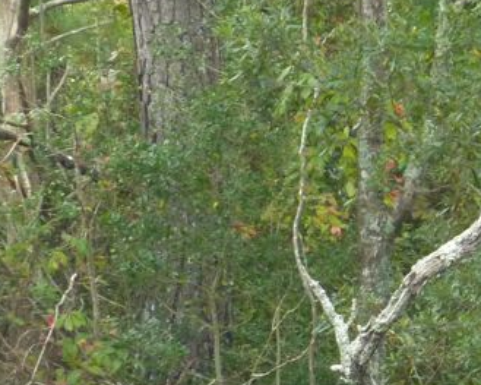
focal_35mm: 854
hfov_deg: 2.3
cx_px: 577
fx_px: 12154
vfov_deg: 1.8
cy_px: 110
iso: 320
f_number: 4.9
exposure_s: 1/125
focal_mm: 49.2
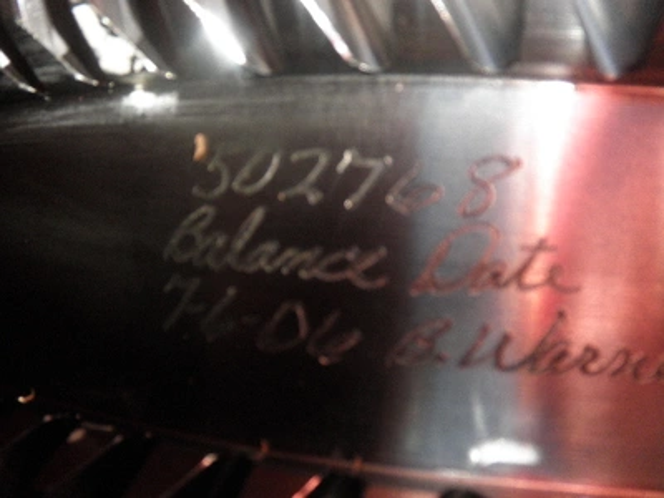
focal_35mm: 28
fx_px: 537
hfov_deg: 63.4
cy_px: 249
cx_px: 332
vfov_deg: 49.7
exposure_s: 1/30
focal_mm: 5
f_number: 8.5
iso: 200
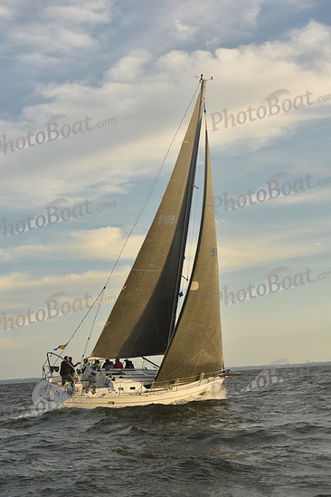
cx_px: 163
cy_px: 252
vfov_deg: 27.3
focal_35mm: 74
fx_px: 1021
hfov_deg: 18.4
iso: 250
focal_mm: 70
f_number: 5.6
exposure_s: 1/640
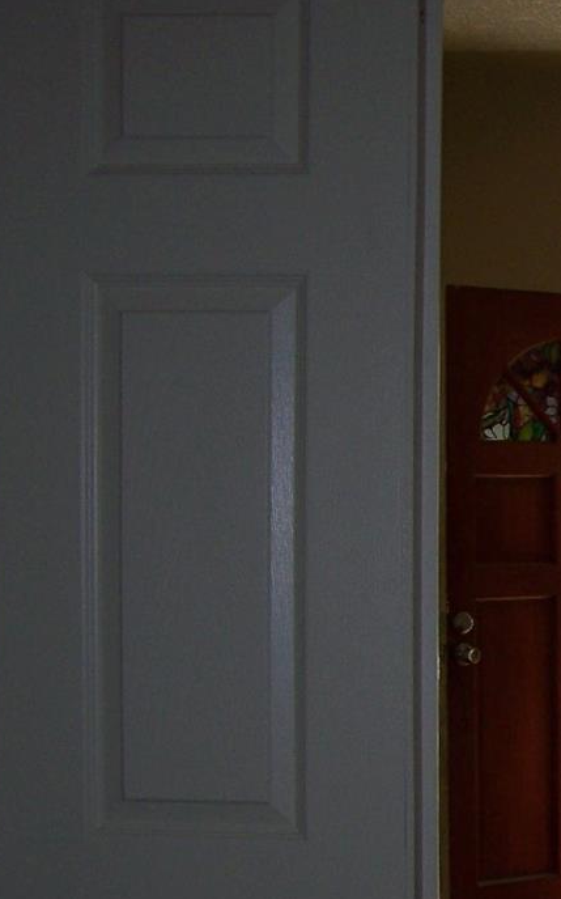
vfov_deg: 23.3
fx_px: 2154
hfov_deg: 13.7
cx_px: 902
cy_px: 669
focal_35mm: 88
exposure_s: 1/60
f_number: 2.8
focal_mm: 6.3
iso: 80
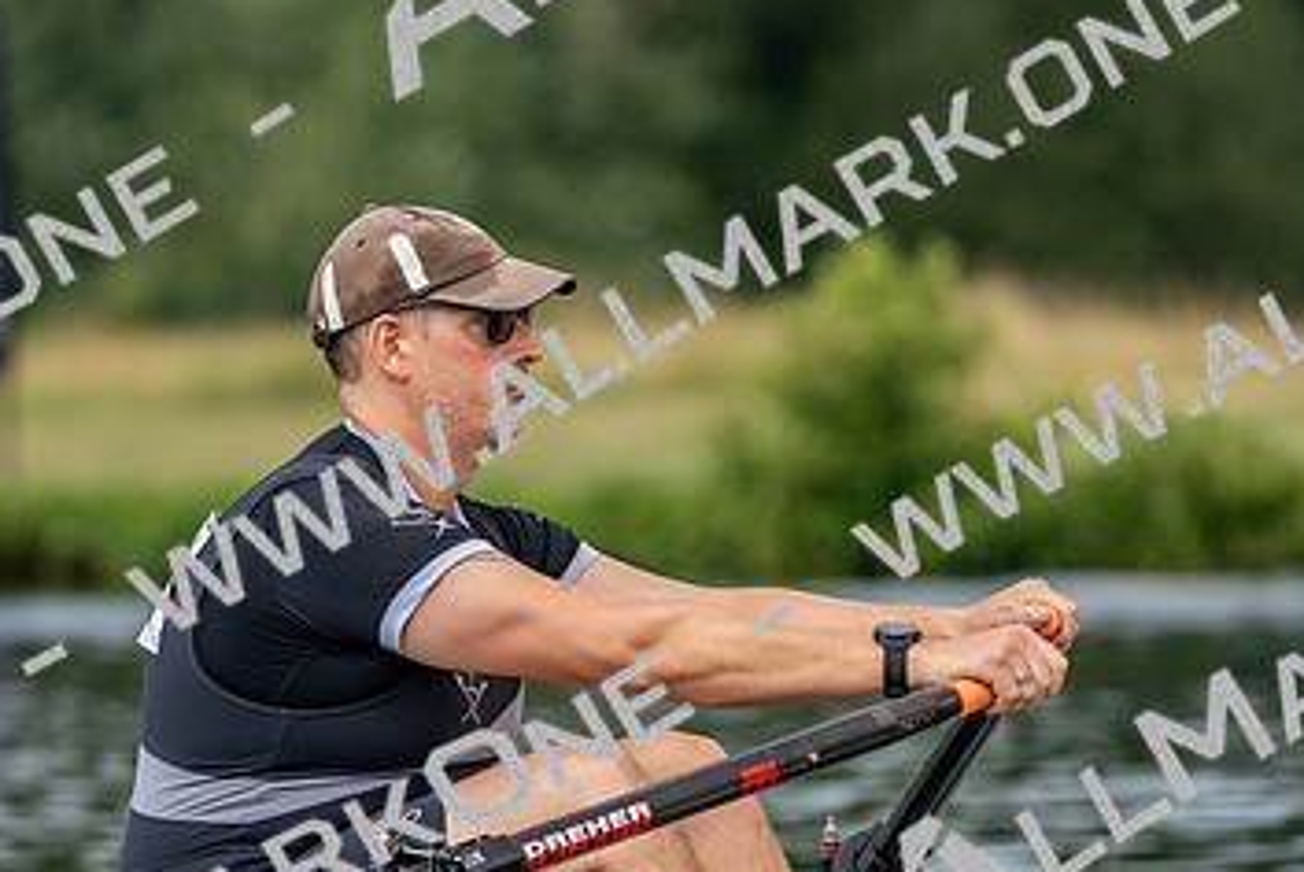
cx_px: 584
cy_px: 641
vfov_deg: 2.6
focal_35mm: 527
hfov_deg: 3.9
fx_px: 19104
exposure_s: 1/1600
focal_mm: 321
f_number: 6.3
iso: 400
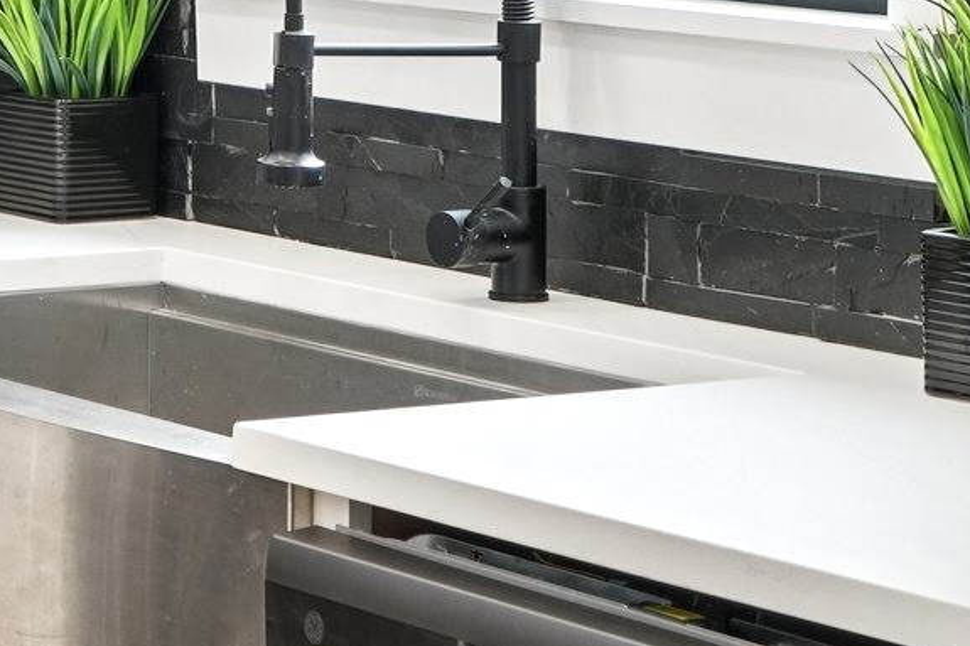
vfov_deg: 9.2
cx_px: -582
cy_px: -229
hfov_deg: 13.1
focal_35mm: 146
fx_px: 3933
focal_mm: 41
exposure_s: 1/80
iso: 500
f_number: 8
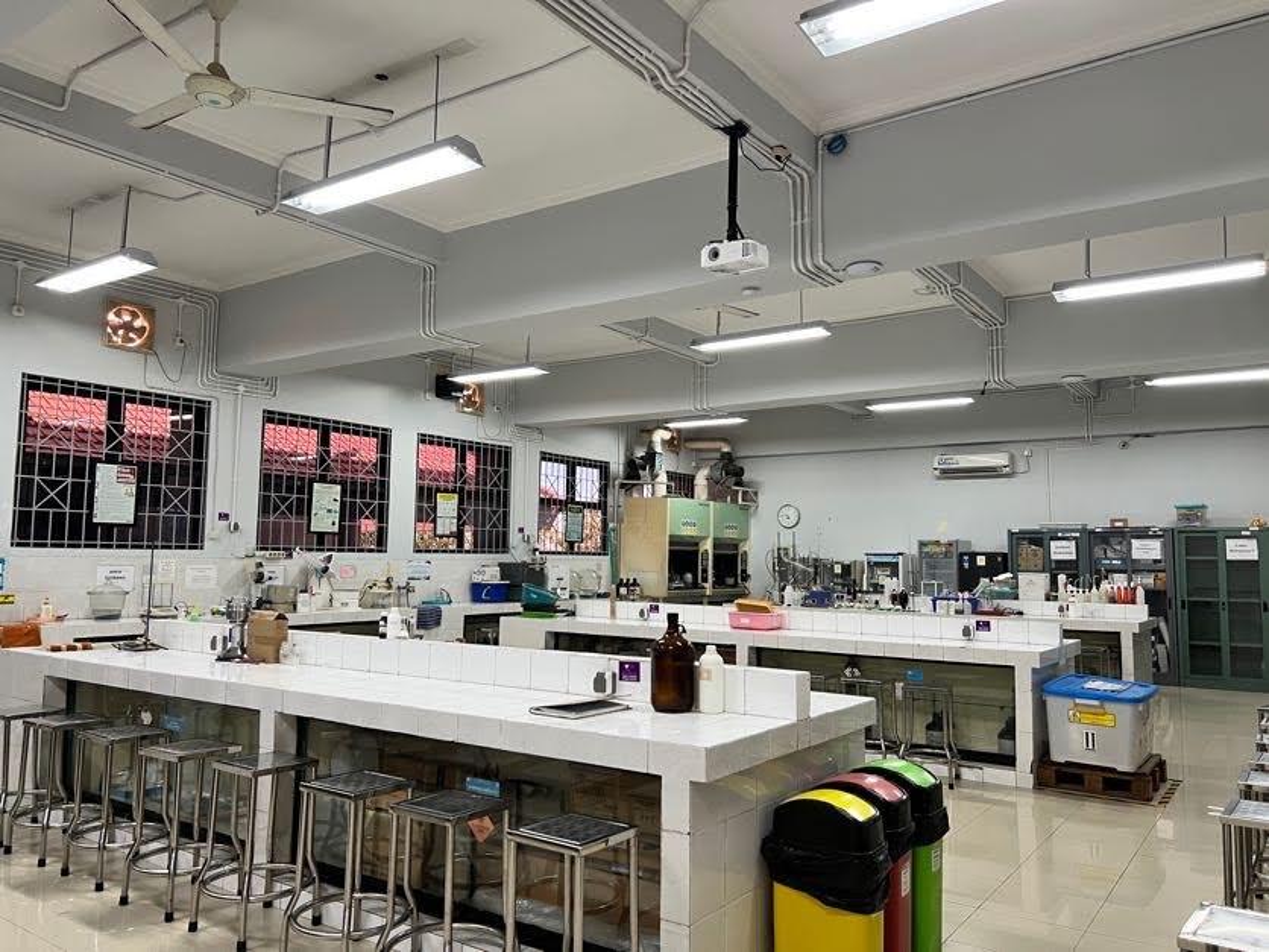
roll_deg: -0.9
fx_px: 953
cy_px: 476
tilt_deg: +4.7
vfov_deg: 53.1
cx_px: 634
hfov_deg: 67.3
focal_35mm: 26
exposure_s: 1/50
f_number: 1.5
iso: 64
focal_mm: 5.7
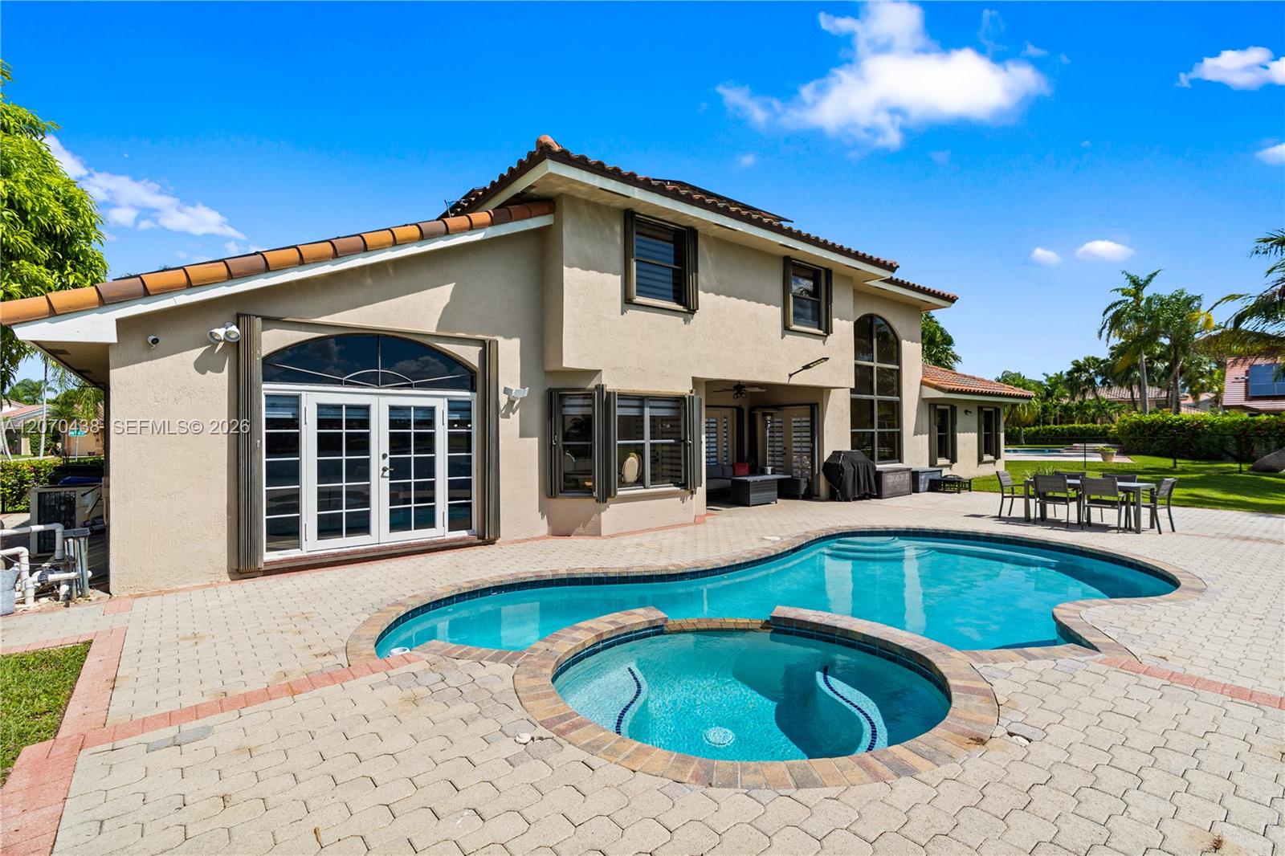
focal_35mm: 16
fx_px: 571
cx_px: 642
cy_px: 428
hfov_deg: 96.7
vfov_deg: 73.7
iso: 100
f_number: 5
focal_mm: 16
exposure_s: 1/500
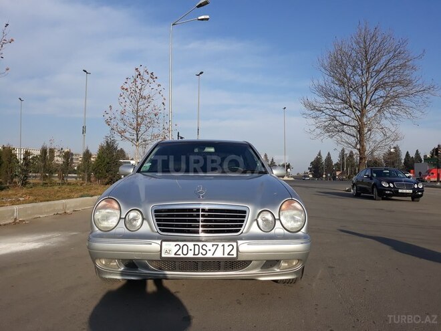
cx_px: 220
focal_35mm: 27
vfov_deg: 51.4
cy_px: 166
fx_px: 344
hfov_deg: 65.3
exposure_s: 1/1976
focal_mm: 3.71
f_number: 1.7
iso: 40
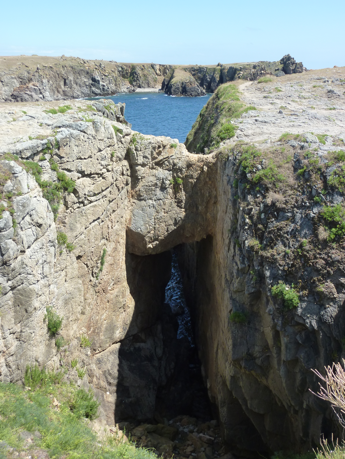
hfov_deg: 40.7
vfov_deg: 52.6
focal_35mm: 35
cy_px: 230
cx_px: 172
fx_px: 465
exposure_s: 1/400
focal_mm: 5.7
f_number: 4
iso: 125
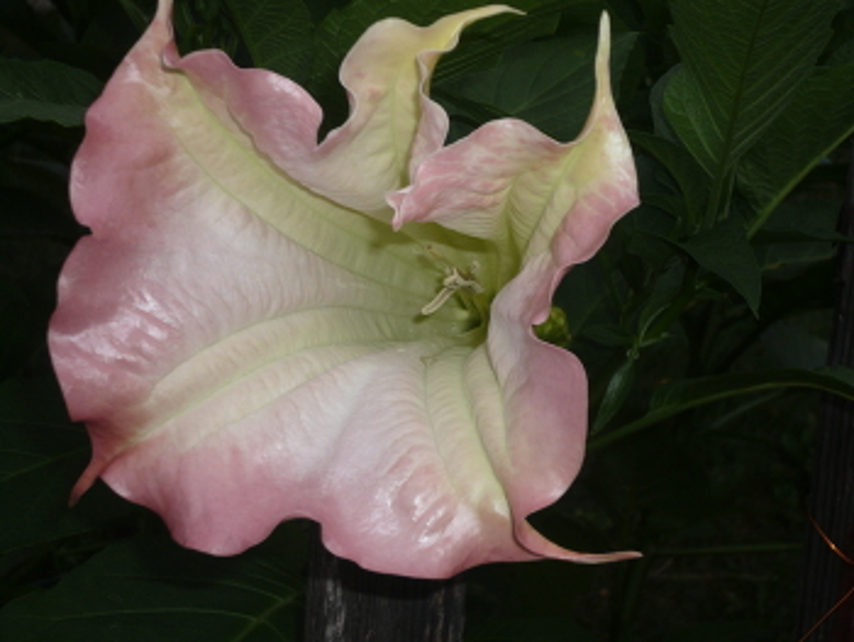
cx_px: 427
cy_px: 321
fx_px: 1432
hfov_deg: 33.2
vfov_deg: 25.3
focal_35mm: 58
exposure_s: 1/30
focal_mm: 9.6
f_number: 4
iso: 100
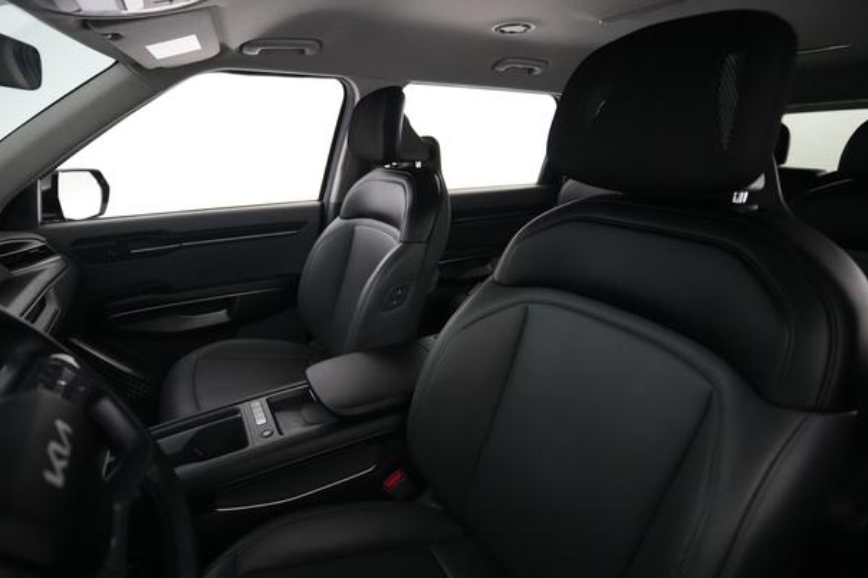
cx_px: 427
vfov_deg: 67.3
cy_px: 303
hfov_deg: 90.0
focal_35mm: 18
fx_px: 434
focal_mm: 17
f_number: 2.8
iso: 10000
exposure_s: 1/160
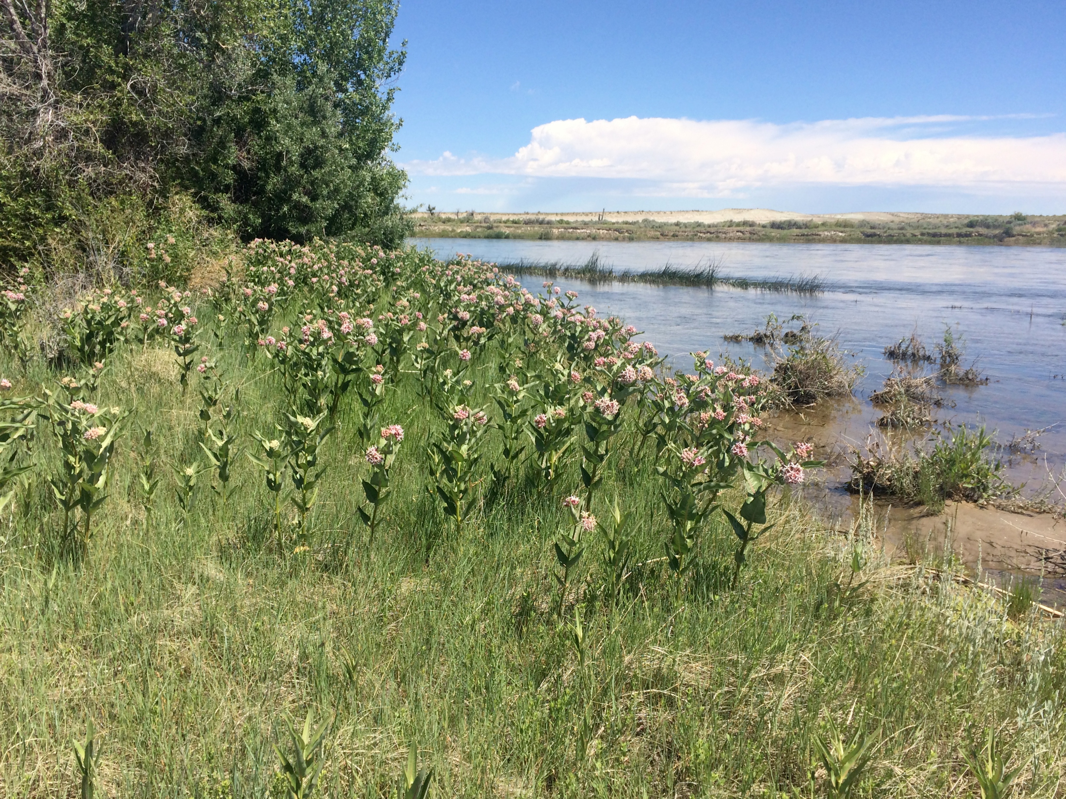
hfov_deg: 61.7
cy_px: 400
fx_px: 893
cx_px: 533
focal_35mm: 29
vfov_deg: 48.2
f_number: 2.2
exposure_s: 1/2564
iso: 32
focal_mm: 4.15
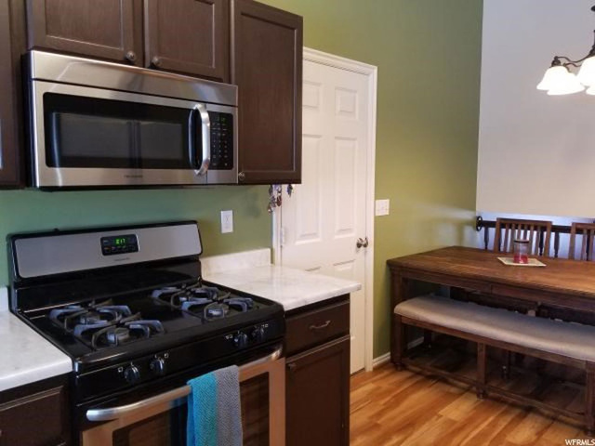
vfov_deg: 53.1
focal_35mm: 26
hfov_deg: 67.3
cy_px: 223
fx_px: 447
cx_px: 298
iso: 200
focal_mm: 4.25
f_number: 1.7
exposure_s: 1/60
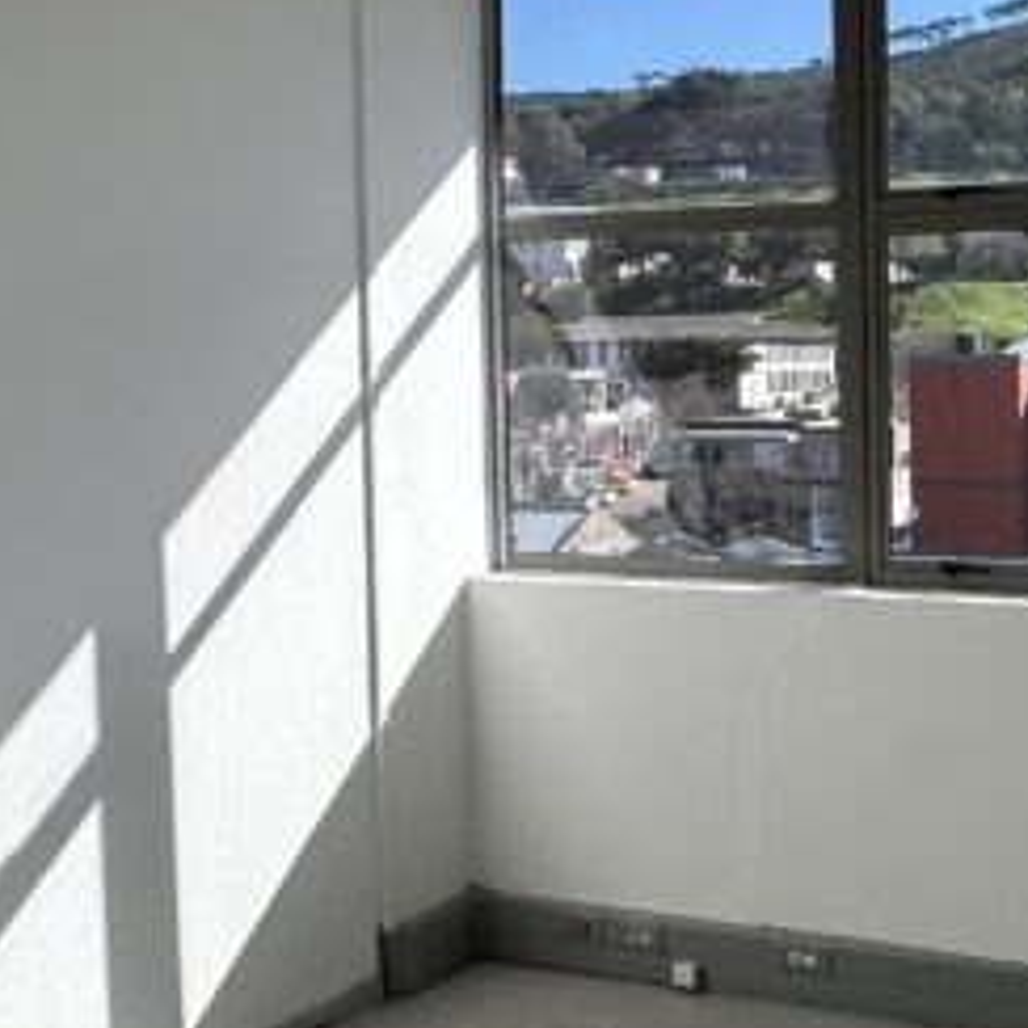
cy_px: 417
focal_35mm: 52
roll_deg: +1.9
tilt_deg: -1.5
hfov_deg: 31.7
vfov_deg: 32.7
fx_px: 1747
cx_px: 855
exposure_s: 1/720
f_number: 2.2
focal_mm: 2.22
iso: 40
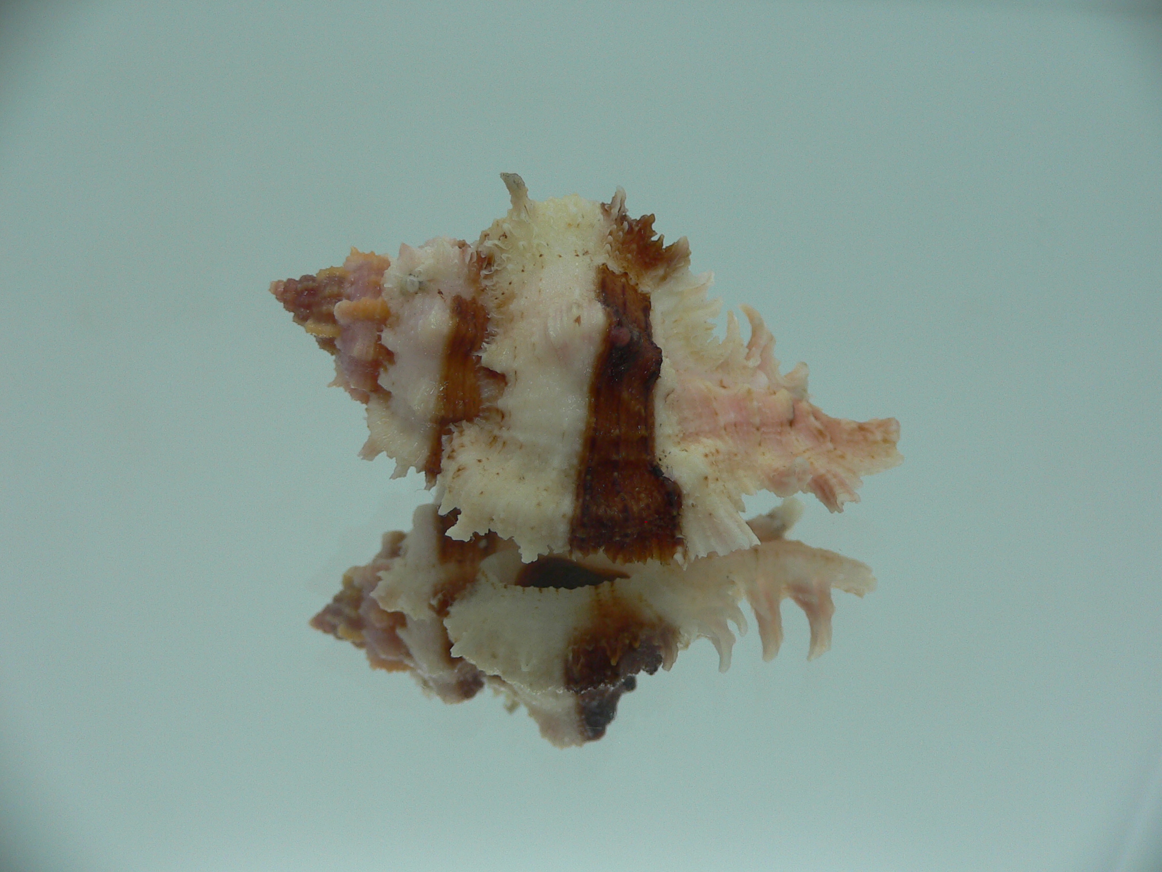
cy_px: 436
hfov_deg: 52.6
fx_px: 1175
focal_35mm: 35
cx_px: 581
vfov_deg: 40.7
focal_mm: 4.6
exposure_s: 1/60
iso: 80
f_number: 2.8
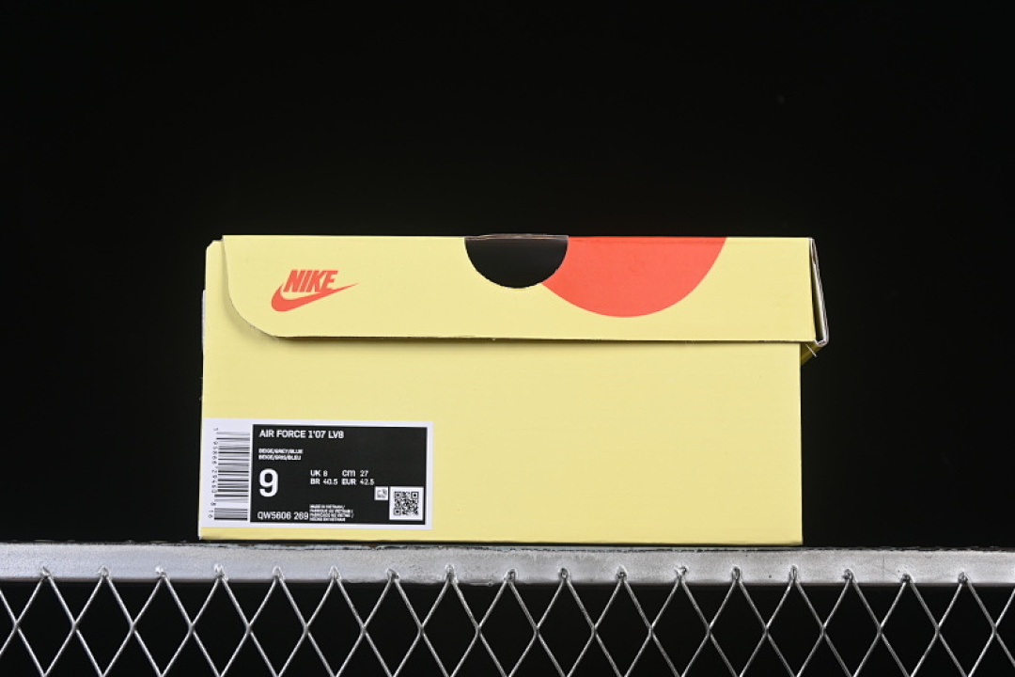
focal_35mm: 75
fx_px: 2114
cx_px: 508
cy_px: 338
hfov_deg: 27.0
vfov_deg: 18.2
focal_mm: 50
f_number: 8
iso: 160
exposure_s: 1/100
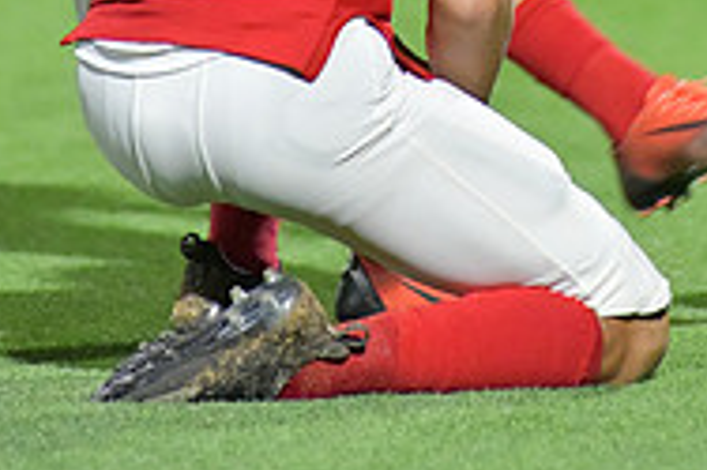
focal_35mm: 926
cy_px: -194
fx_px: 18169
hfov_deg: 2.2
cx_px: 459
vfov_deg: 1.5
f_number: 4
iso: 9000
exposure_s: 1/1250
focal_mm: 300
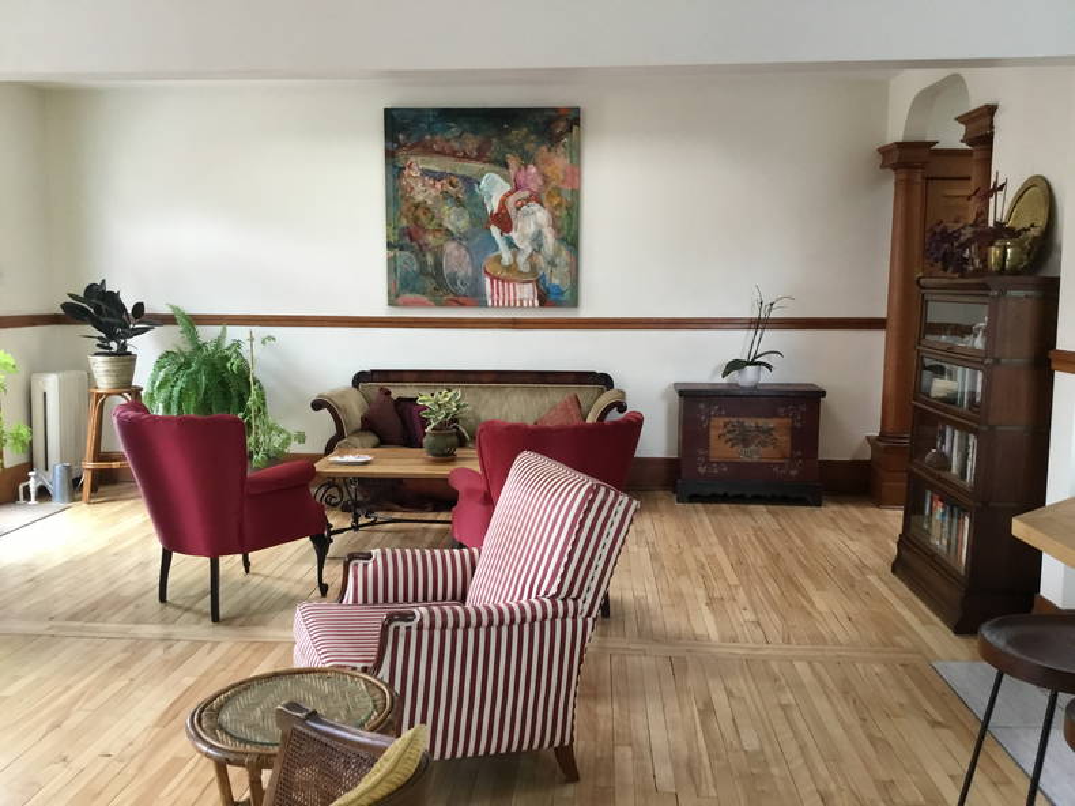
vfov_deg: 45.4
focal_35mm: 31
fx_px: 962
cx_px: 538
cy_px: 403
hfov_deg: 58.4
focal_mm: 3.3
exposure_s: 1/30
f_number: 2.4
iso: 100
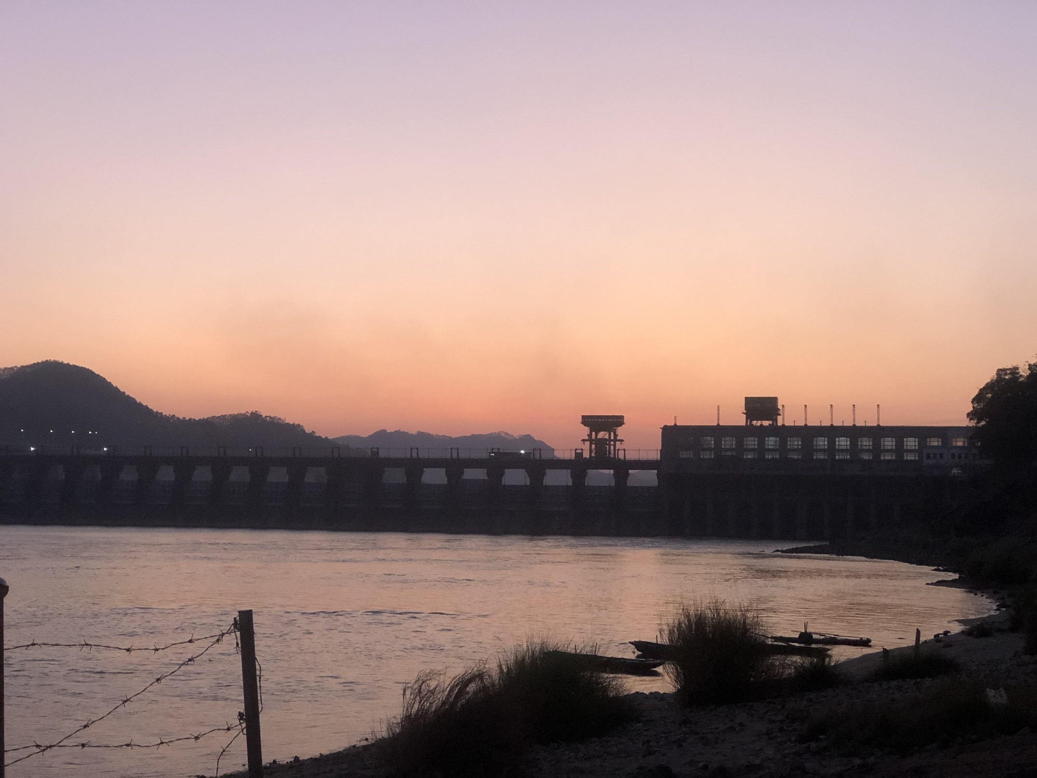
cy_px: 389
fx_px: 1708
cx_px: 518
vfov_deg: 25.7
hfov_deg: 33.8
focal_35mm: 57
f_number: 2.8
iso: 200
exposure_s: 1/30
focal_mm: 6.6
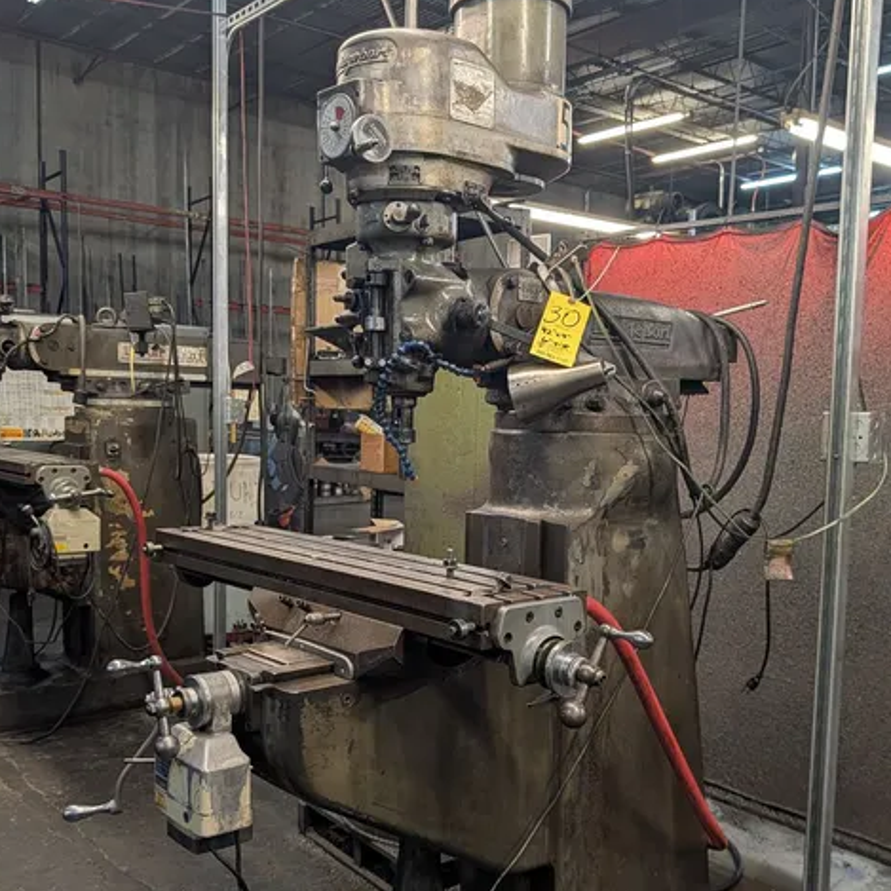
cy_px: 517
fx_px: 990
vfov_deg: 48.3
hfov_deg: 48.4
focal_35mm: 34
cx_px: 425
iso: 237
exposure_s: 1/120
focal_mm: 6.9
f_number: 1.68
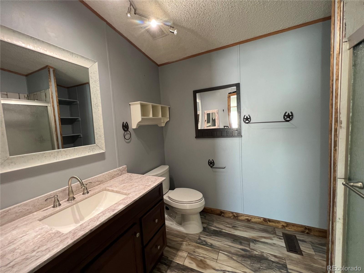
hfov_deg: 106.2
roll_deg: +3.9
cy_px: 136
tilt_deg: -5.4
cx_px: 182
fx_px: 137
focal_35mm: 13
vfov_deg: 89.9
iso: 160
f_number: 1.8
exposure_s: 1/60
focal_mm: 1.57
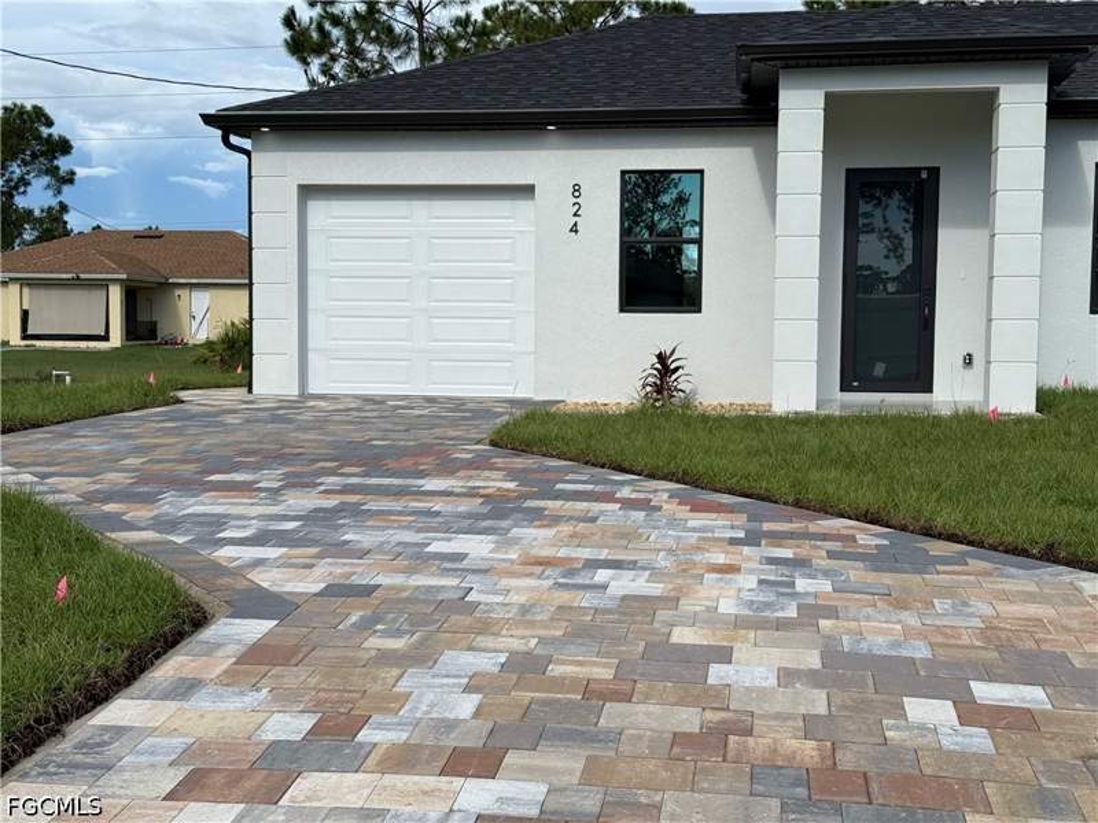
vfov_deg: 30.3
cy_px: 412
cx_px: 549
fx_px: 1523
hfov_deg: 39.7
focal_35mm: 48
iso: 64
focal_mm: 6.76
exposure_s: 1/6536
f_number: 1.78
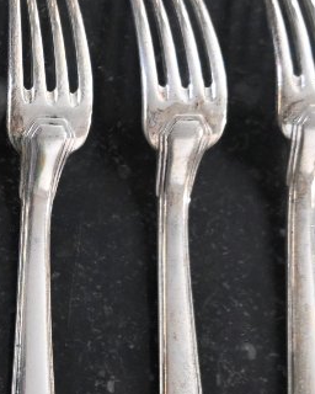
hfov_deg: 14.4
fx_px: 1107
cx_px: -240
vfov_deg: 20.1
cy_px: 244
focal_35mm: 95
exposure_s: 1/125
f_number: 3.5
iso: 2500
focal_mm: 18
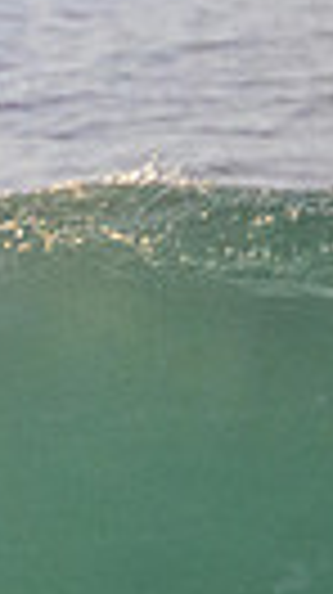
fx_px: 75321
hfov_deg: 0.3
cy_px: 535
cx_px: -1106
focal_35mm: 4786
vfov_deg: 0.5
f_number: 11
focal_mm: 800
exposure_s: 1/1600
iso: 4000
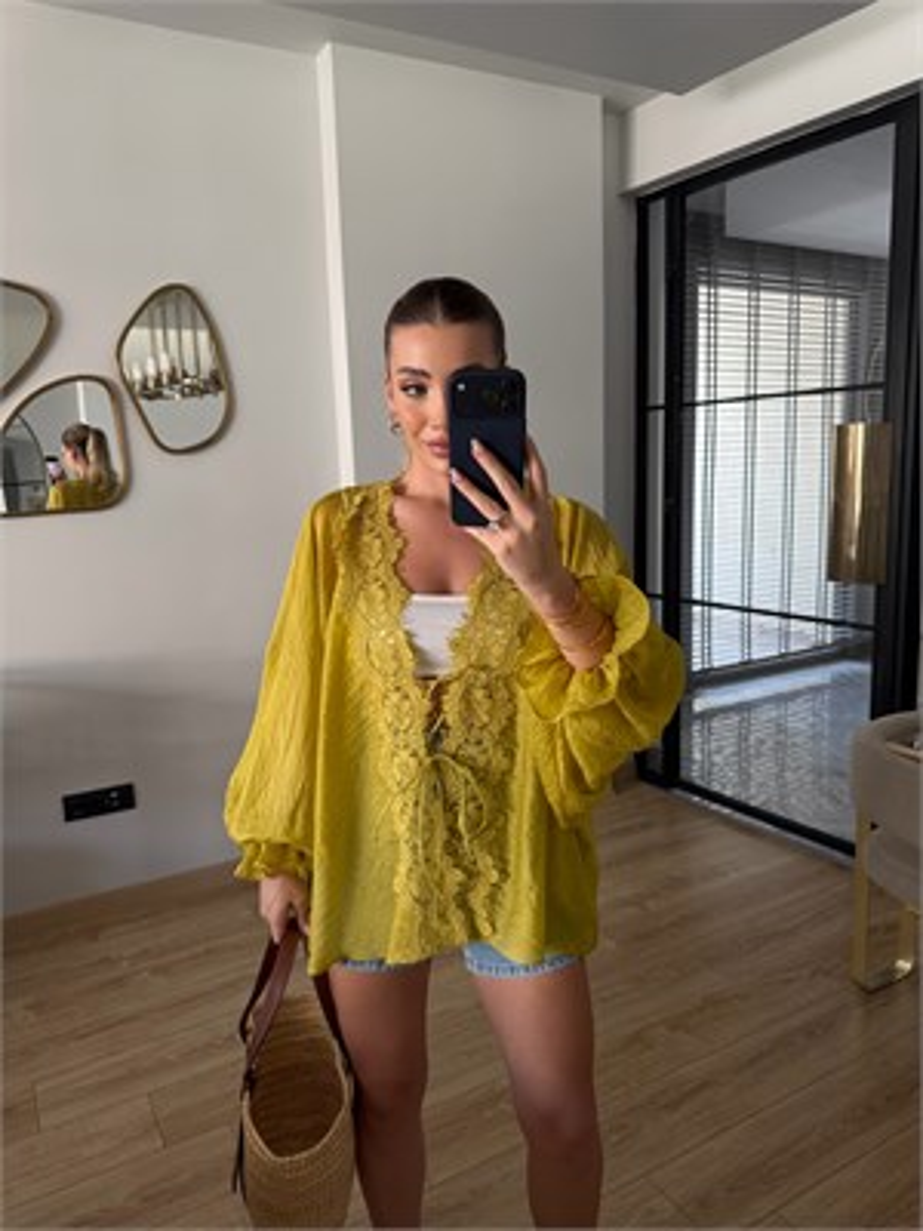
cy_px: 616
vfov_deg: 71.6
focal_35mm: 24
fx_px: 853
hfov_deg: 56.8
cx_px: 462
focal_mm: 6.76
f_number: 1.78
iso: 200
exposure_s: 1/121
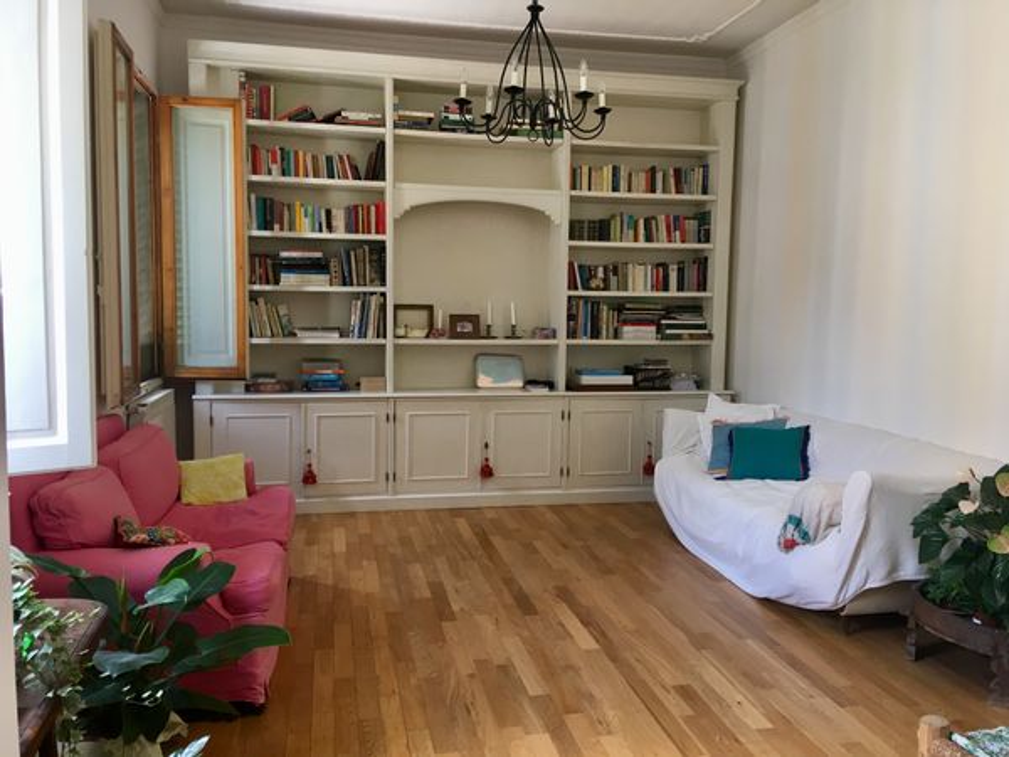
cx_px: 504
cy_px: 378
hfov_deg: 61.7
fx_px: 845
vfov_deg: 48.2
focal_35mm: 29
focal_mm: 4.15
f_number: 2.2
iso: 40
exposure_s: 1/33
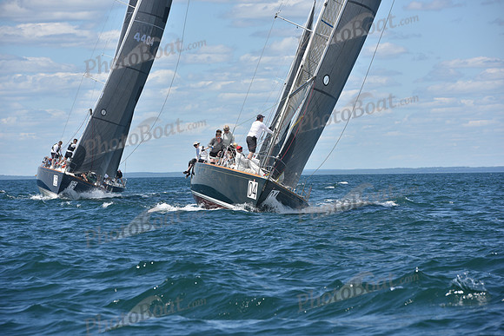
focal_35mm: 200
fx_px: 2801
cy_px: 168
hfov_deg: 10.3
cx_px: 252
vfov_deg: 6.9
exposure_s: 1/800
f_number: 10
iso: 250
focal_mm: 200
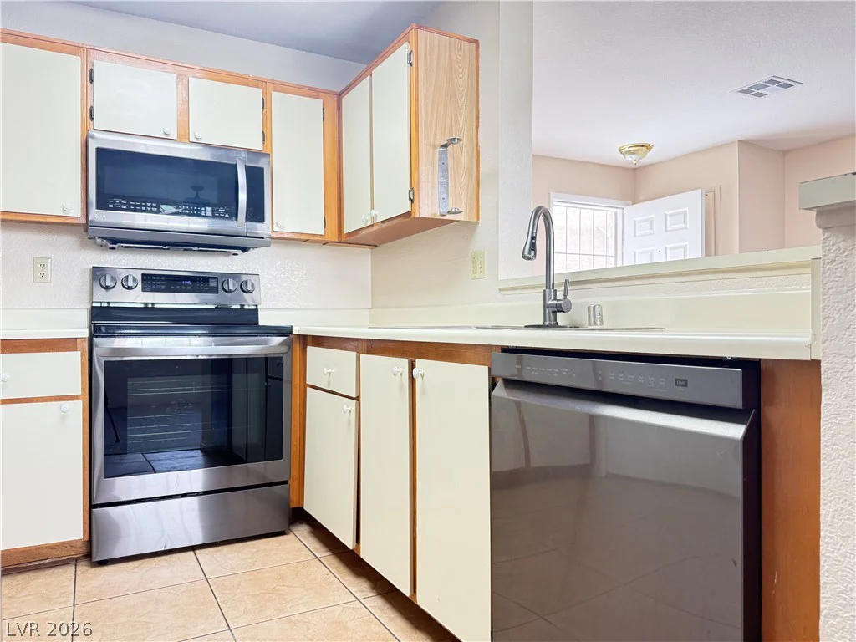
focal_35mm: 24
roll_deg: -0.2
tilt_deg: +0.1
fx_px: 593
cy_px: 321
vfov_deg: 56.8
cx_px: 428
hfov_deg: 71.6
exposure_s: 1/59
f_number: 1.78
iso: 250
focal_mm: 6.76
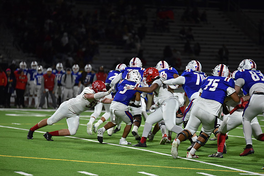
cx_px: 132
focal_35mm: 195
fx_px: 1430
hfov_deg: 10.5
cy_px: 88
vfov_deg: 7.0
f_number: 2.8
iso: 2500
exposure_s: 1/640
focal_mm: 195
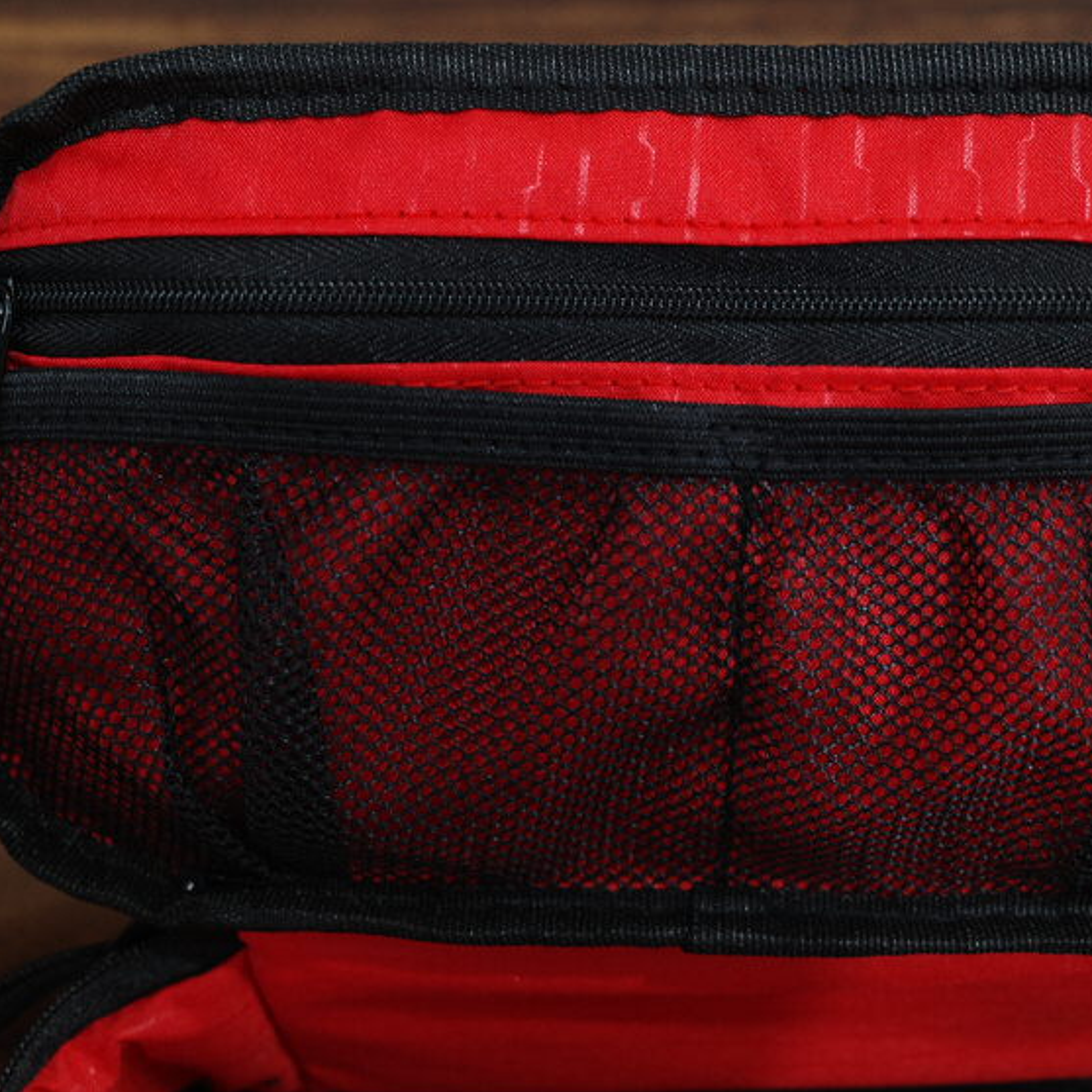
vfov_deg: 40.9
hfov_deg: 40.6
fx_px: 1463
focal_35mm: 41
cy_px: 516
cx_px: 682
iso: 800
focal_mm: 18.3
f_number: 2.8
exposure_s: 1/30
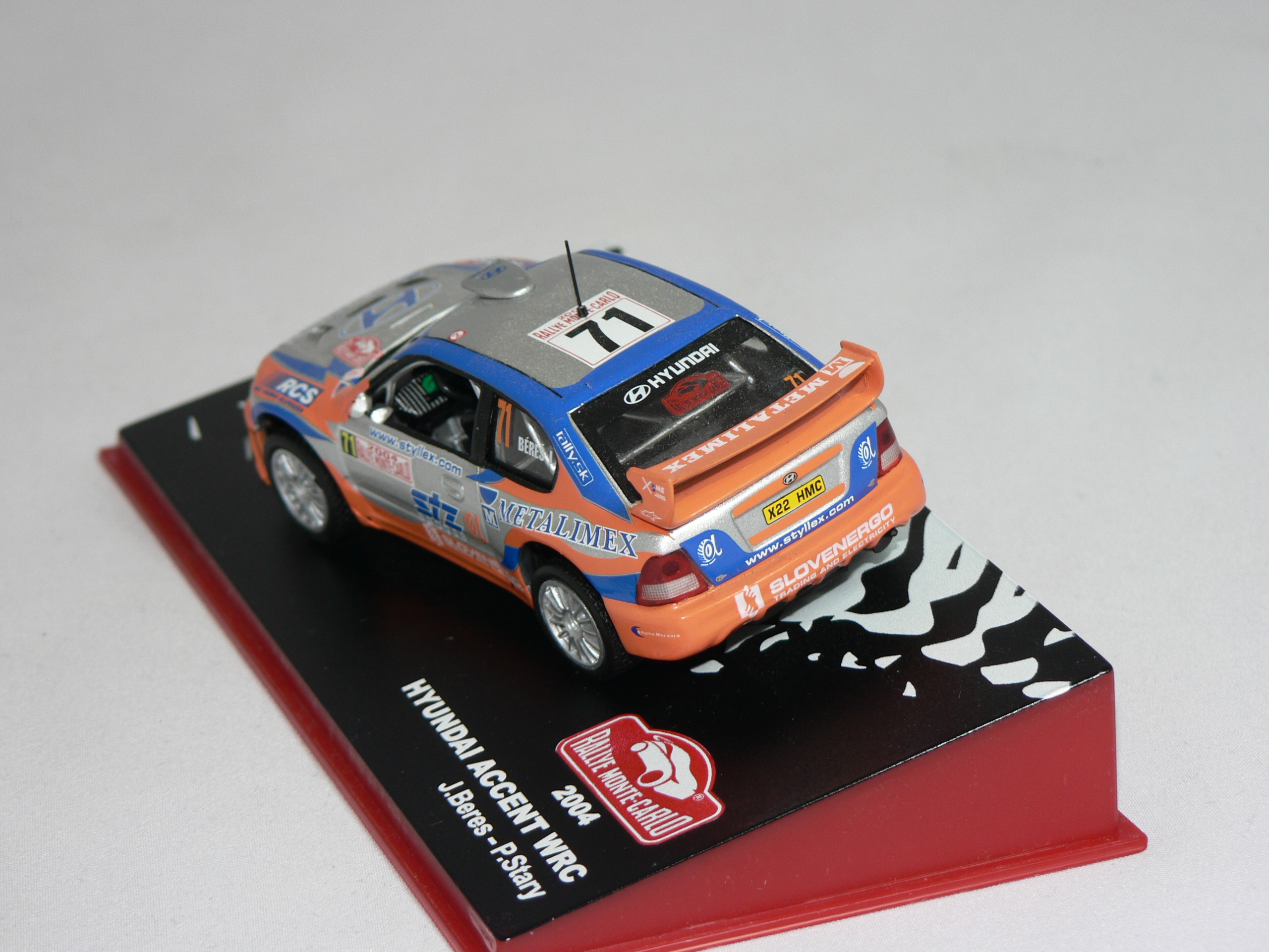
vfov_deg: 14.0
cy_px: 476
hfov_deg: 18.5
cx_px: 634
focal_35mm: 106
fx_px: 3886
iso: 80
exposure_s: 1/60
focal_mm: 17.7
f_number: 3.2
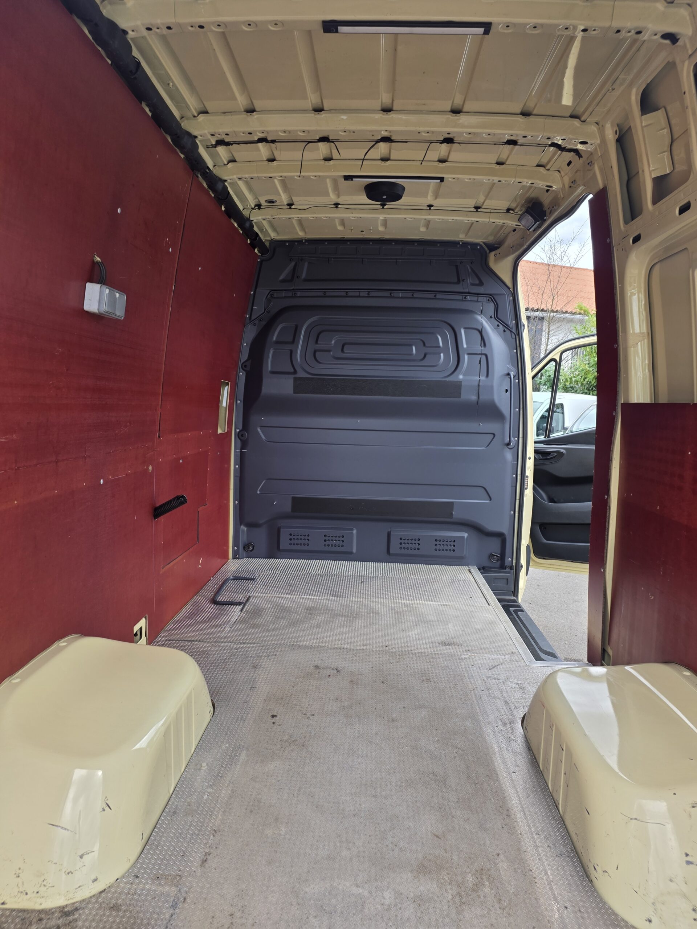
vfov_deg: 73.9
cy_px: 464
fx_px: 617
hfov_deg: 58.9
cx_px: 348
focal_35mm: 23
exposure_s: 1/180
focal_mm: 6.25
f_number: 1.7
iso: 50
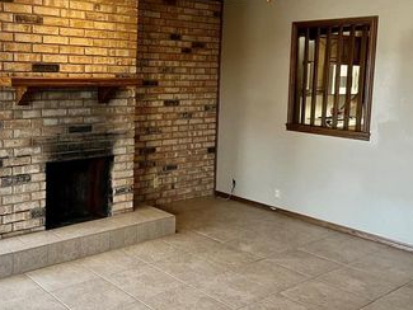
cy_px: 114
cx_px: 117
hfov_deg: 45.6
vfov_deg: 35.8
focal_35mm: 40
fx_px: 477
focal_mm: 5.7
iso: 125
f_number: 1.5
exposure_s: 1/60
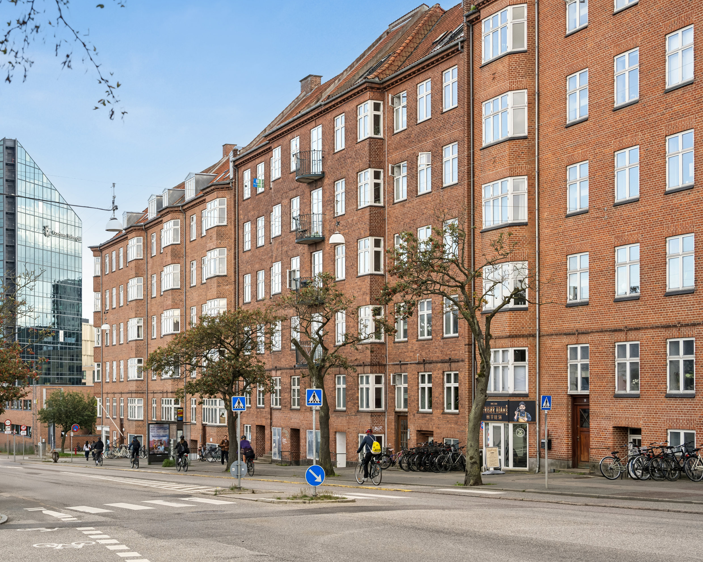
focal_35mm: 50
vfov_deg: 30.2
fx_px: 1040
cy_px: 280
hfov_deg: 37.2
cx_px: 278
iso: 110
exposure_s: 1/250
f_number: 4
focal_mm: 44
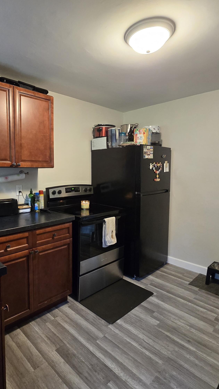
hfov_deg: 57.0
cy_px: 195
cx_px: 71
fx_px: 196
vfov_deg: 89.6
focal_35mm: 19
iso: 640
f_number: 2.2
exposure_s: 1/60
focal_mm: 2.2
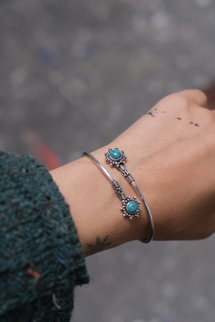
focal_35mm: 60
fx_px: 538
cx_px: 119
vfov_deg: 33.4
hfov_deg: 22.6
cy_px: 169
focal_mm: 35
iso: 1000
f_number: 4.5
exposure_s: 1/125
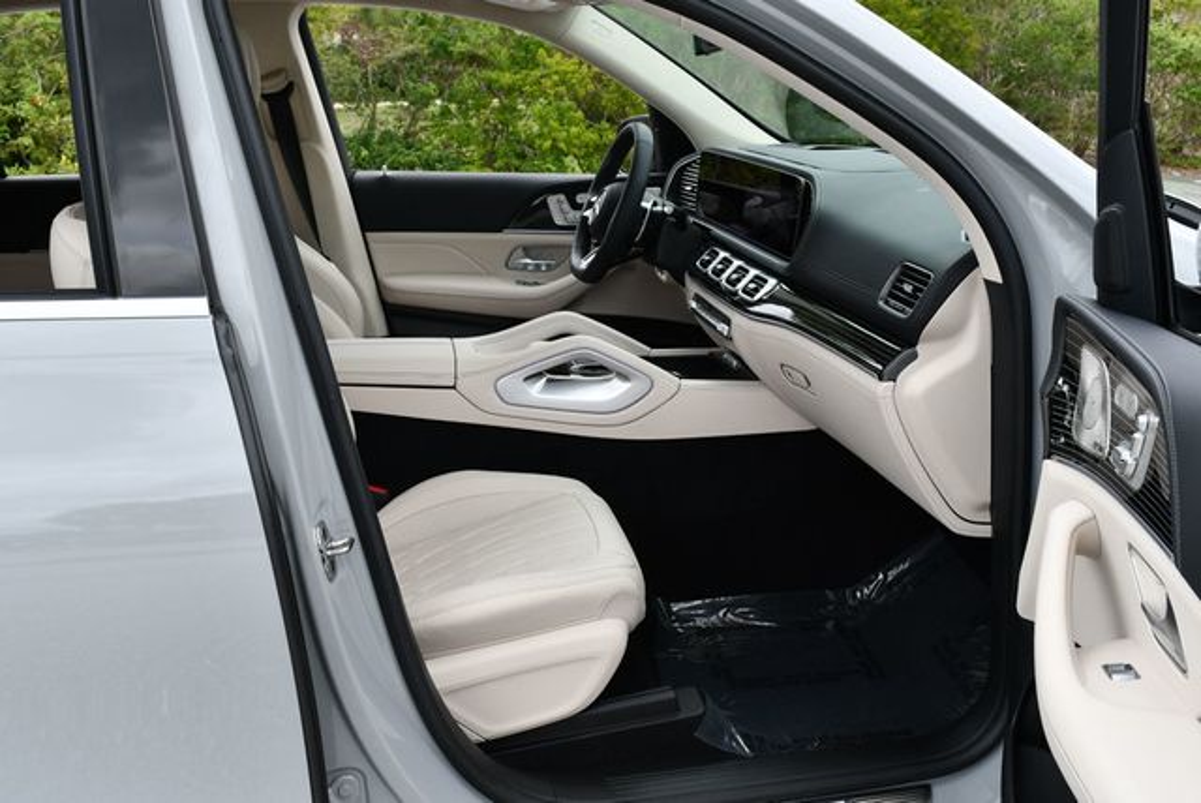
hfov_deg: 53.1
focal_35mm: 36
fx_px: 1202
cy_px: 402
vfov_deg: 36.9
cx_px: 600
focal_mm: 18
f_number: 6.3
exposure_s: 1/250
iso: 200
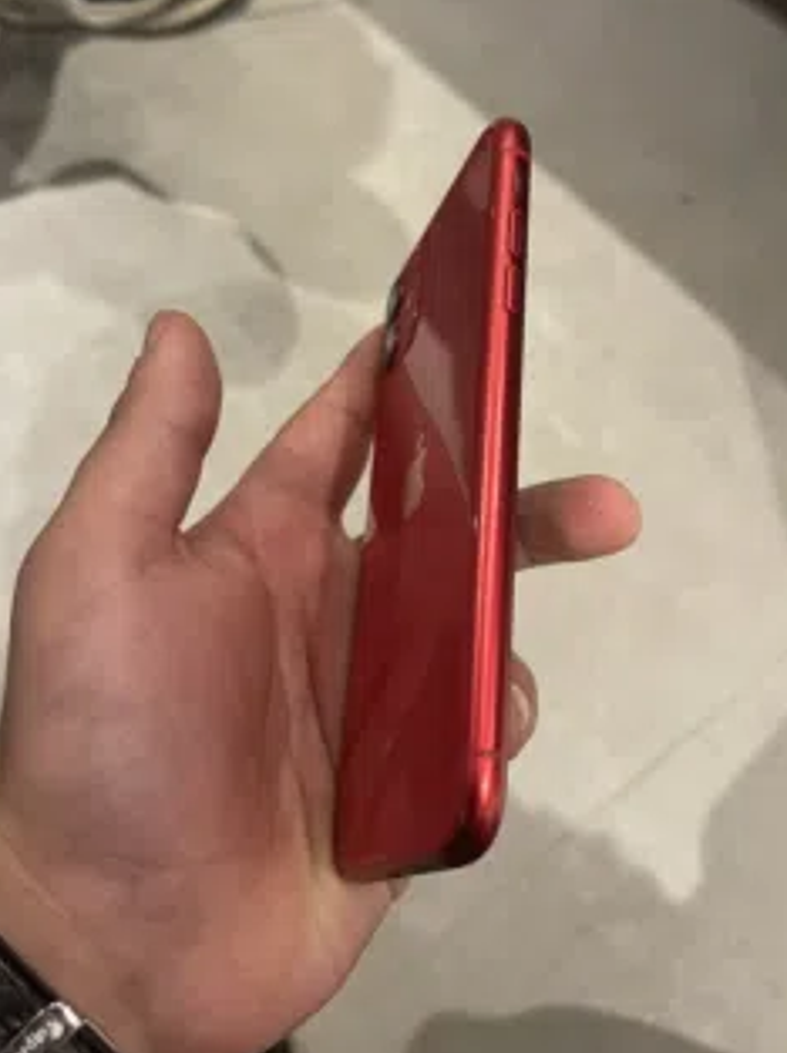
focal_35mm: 32
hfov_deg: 44.1
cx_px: 394
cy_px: 474
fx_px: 972
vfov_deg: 56.8
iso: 500
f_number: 1.6
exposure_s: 1/33
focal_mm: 5.1
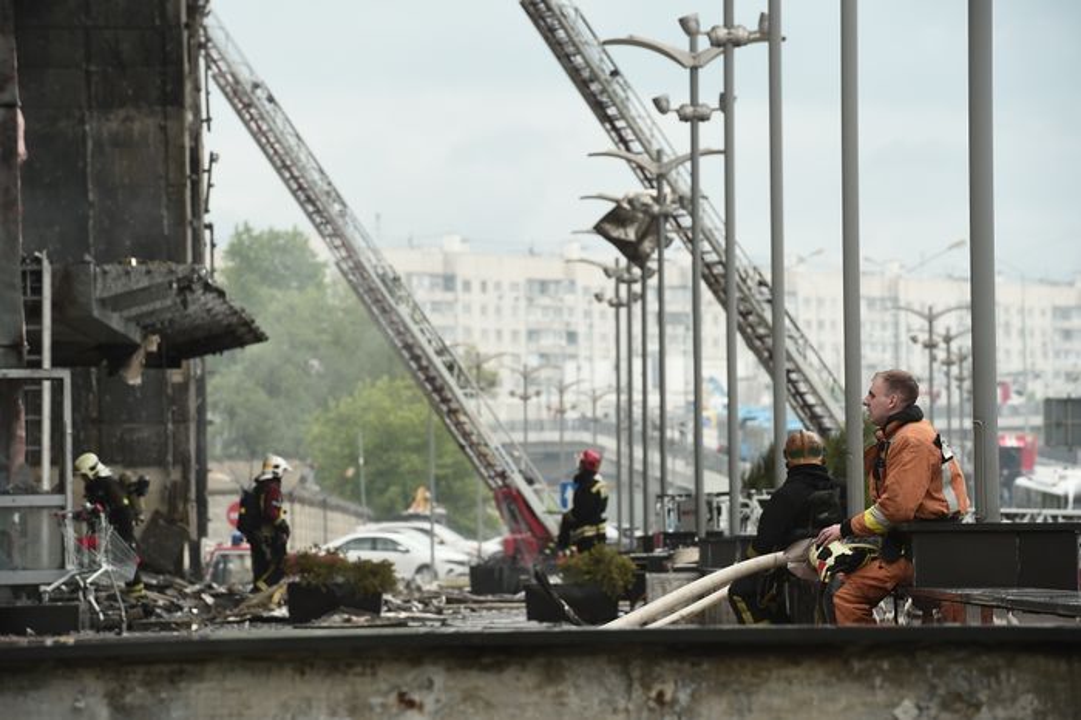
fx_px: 6002
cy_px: 360
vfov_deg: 6.9
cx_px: 540
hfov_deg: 10.3
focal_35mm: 200
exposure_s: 1/320
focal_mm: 200
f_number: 8
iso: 400
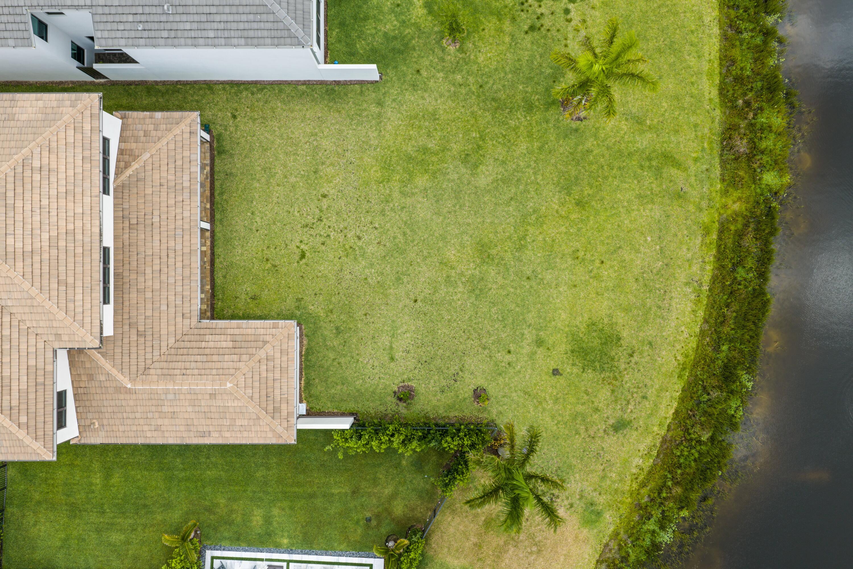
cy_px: 284
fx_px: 663
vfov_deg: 46.4
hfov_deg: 65.5
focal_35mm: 28
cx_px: 426
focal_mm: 14.45
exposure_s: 1/120
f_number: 5
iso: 100
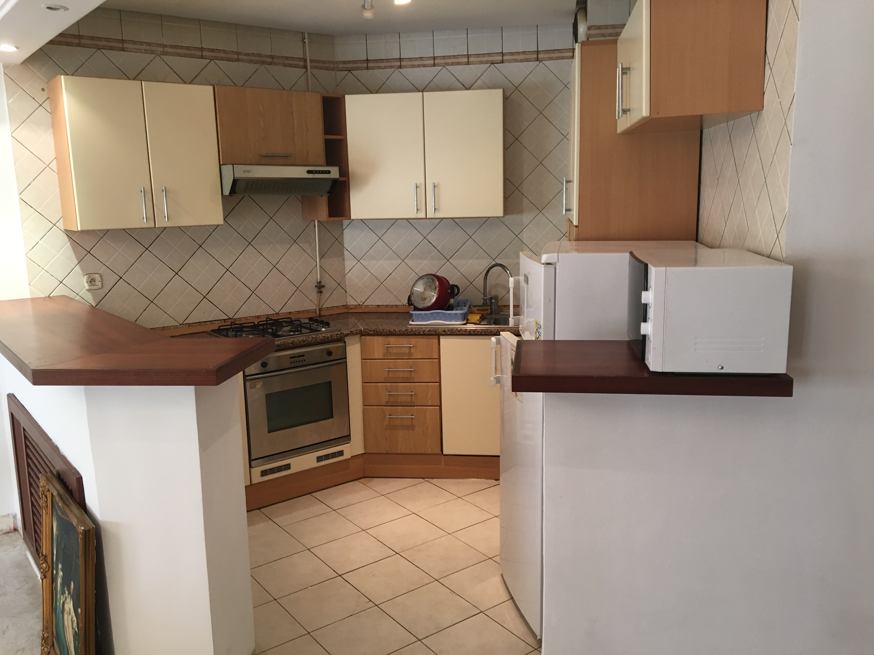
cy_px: 328
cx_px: 437
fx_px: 732
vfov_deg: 48.2
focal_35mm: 29
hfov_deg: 61.7
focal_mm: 4.15
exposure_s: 1/33
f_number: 2.2
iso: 125
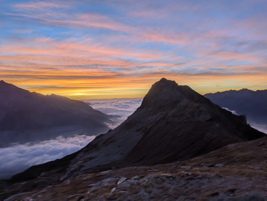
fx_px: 185
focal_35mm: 24
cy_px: 100
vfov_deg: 56.9
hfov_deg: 71.5
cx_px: 134
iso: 32
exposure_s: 1/354
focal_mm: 6.81
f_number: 1.85
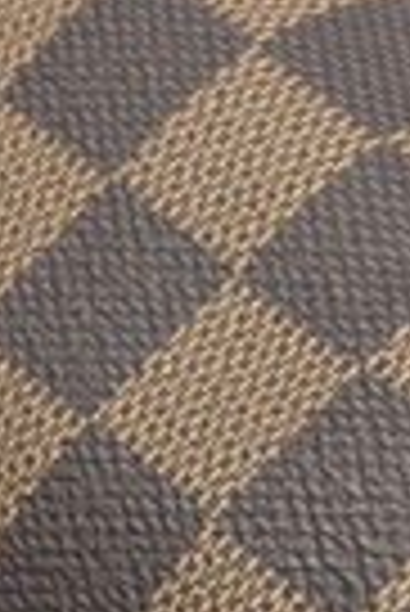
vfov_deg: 10.0
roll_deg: +0.6
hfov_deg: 6.7
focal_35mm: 203
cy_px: 616
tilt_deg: -39.0
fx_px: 3459
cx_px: 631
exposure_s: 1/119
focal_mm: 5.7
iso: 32
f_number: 1.5
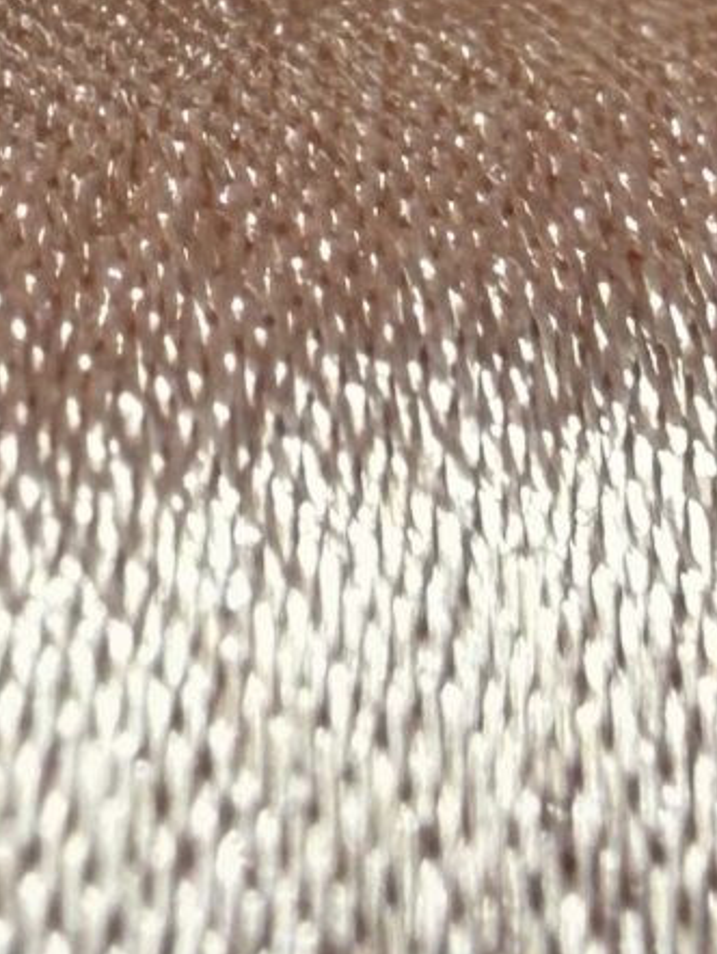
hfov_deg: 10.5
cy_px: -613
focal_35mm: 139
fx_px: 3835
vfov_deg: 13.1
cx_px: -78
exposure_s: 1/440
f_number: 2.2
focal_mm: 2.22
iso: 40
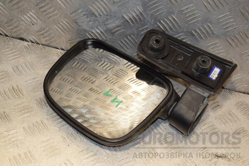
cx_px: 124
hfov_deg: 29.9
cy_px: 83
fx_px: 467
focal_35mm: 68
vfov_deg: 20.2
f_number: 8
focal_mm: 45
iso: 800
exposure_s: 1/200
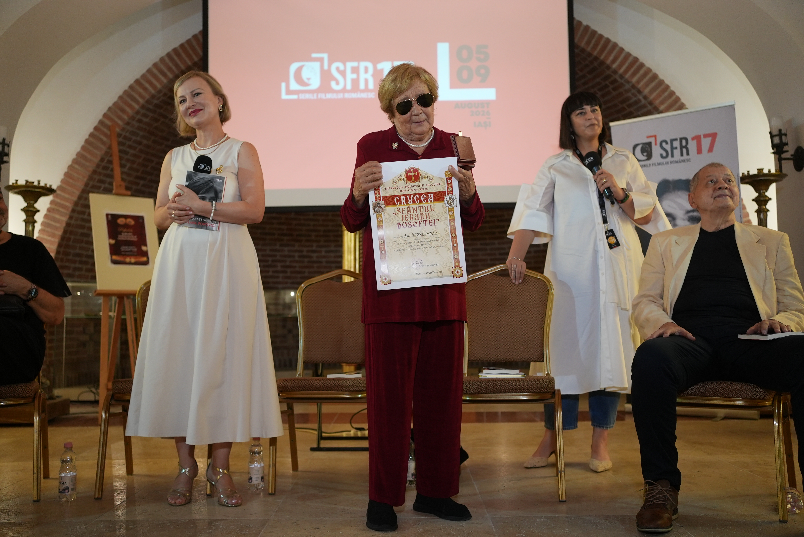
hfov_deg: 54.4
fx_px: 782
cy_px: 268
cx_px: 402
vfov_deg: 37.9
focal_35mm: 35
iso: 2000
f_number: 2.8
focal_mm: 35
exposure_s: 1/160
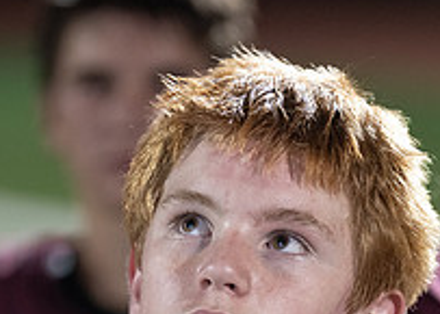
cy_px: 403
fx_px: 7035
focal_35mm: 563
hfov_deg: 3.6
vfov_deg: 2.6
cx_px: 275
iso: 1600
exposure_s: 1/320
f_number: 2.8
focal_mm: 188
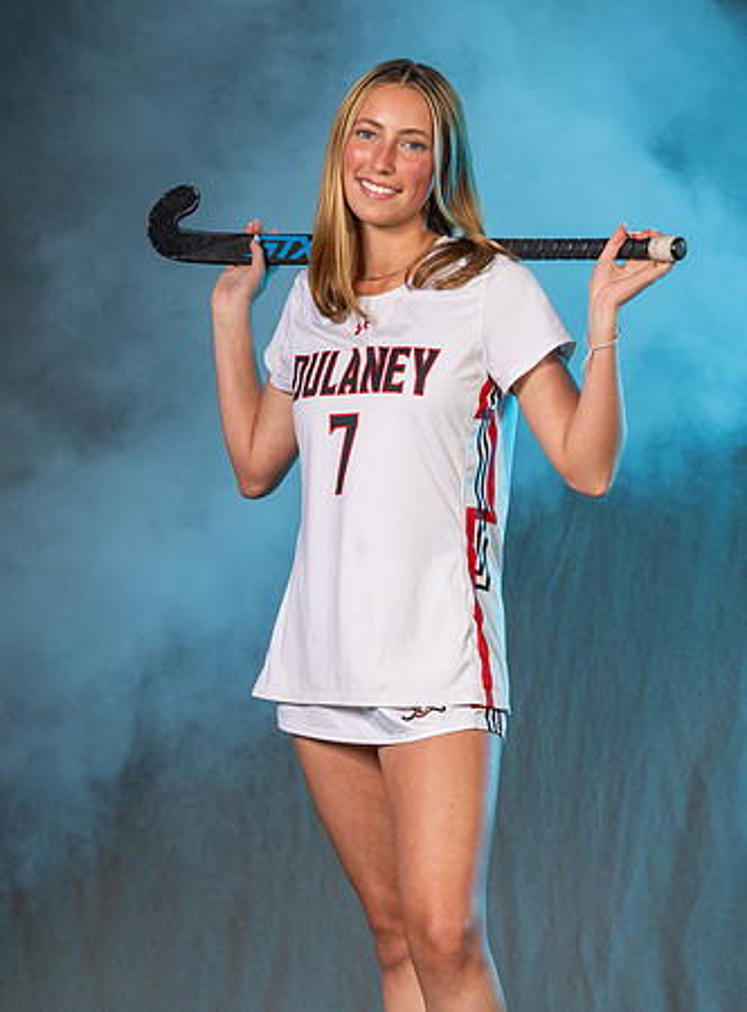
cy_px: 387
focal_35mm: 161
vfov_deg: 12.3
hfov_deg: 9.1
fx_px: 4688
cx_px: 476
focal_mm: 90
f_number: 5.6
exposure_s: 1/200
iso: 80
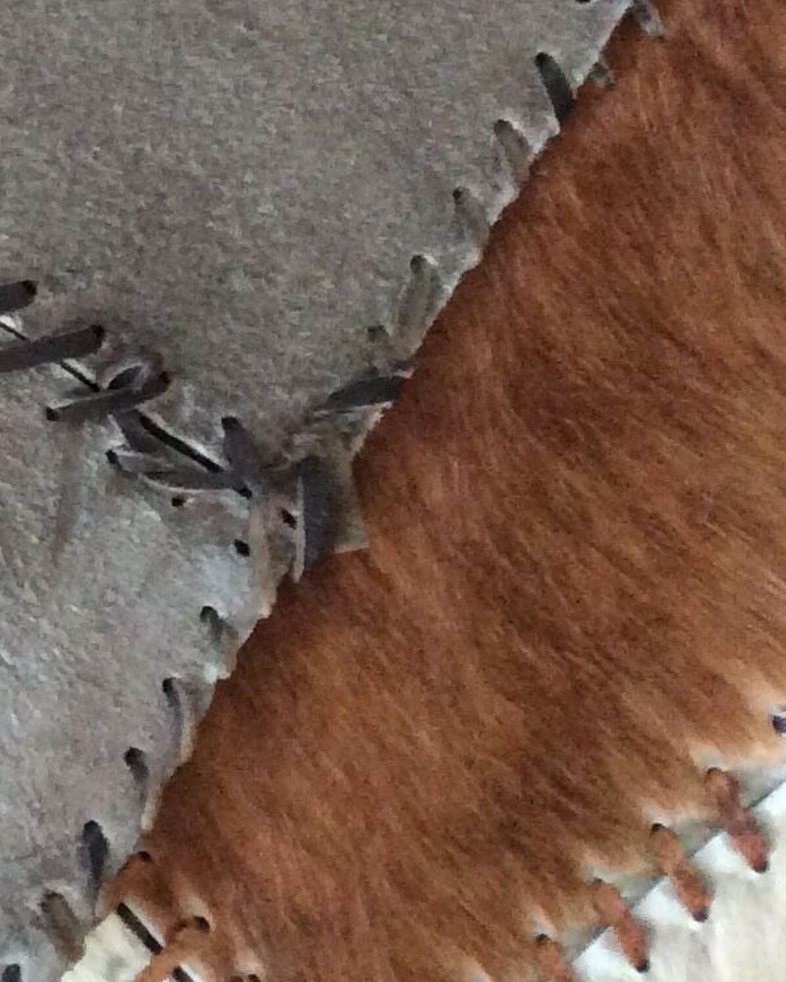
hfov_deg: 12.4
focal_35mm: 108
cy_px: -199
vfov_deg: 17.0
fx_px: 3141
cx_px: -842
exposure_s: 1/25
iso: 160
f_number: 2.4
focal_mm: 3.3
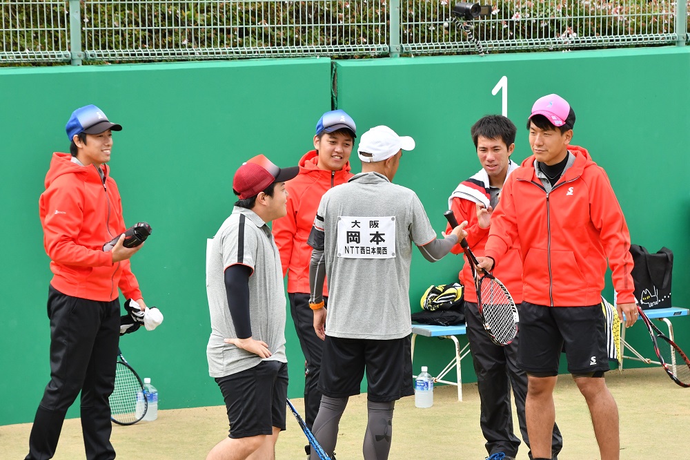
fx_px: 4675
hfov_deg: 8.4
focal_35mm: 244
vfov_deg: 5.6
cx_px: 345
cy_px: 230
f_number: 10
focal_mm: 122
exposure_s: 1/400
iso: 1000
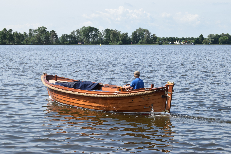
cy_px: 77
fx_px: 529
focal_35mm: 82
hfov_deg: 24.6
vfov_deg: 16.6
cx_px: 116
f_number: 18
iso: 640
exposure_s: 1/320
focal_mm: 55
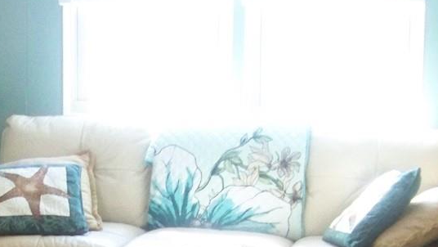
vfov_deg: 10.2
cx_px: 70
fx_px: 1359
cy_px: 322
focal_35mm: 117
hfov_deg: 18.1
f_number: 2.8
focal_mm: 5.85
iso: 400
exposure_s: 1/30
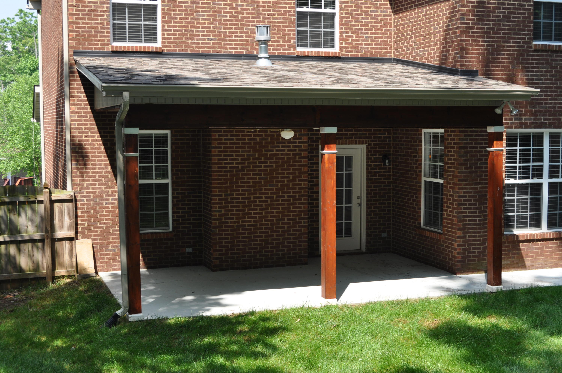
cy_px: 186
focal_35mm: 51
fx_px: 795
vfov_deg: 26.4
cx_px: 281
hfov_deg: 38.9
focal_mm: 34
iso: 200
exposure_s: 1/200
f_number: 8
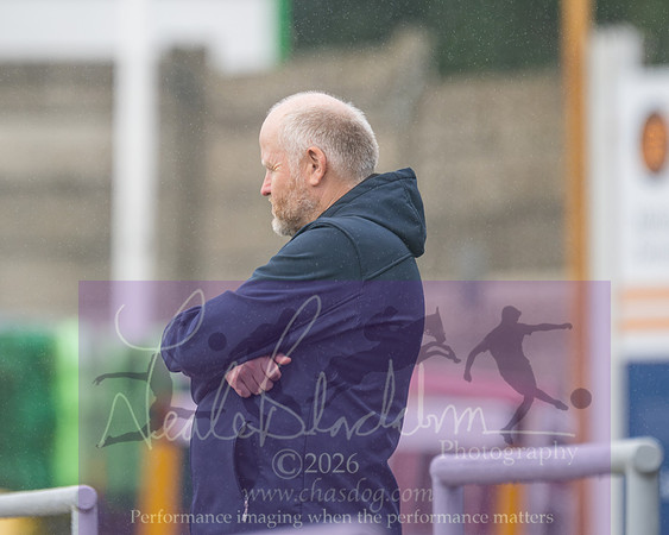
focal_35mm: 772
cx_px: 194
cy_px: 128
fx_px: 15285
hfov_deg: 2.5
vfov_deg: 2.0
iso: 250
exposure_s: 1/1600
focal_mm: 300
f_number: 2.8
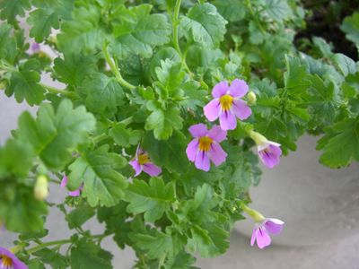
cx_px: 180
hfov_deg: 49.0
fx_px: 394
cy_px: 134
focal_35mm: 38
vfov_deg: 37.7
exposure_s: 1/40
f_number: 2.7
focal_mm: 6.2
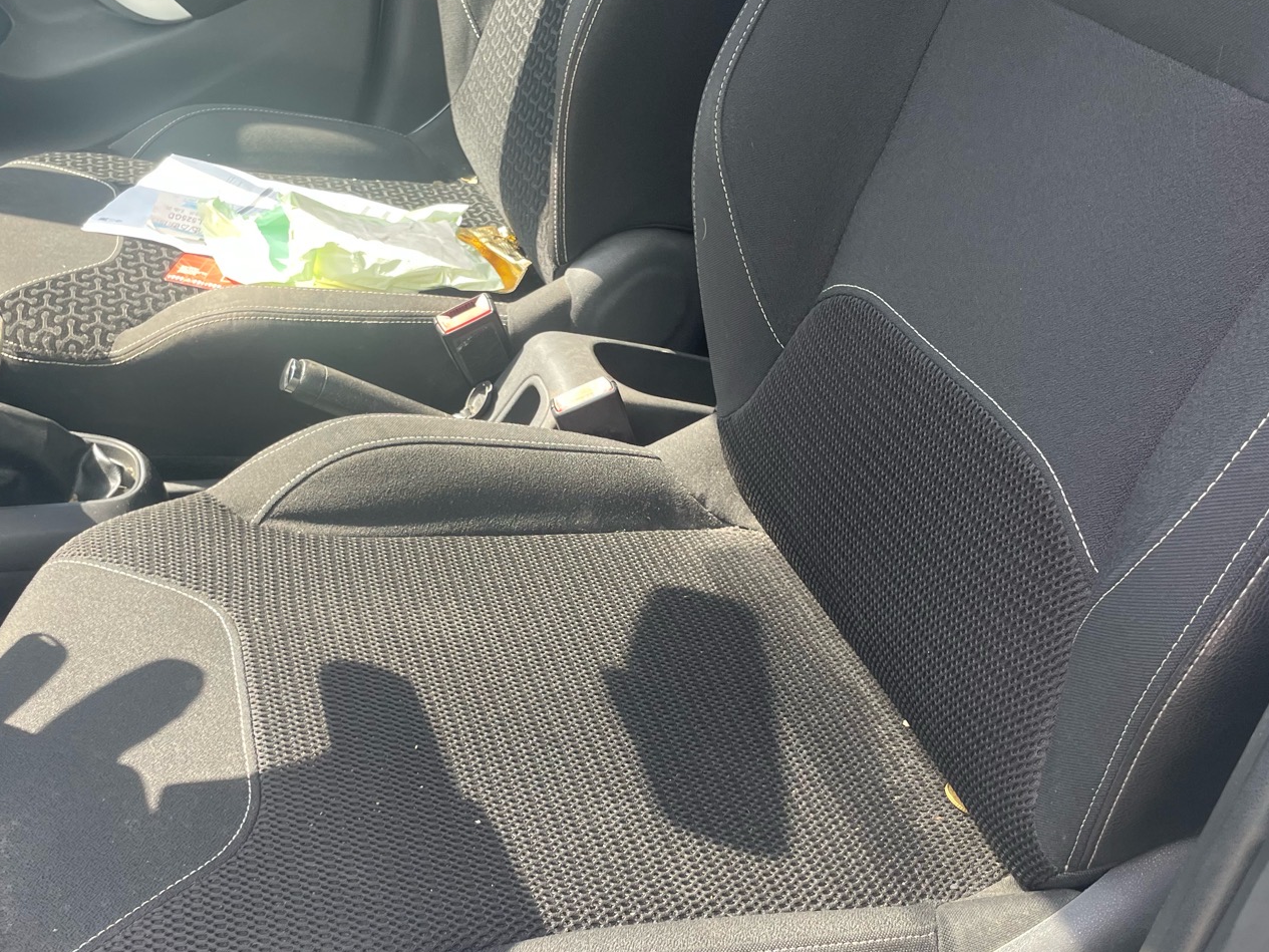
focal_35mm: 37
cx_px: 550
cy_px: 534
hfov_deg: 50.0
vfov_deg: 38.6
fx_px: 1357
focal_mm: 4.2
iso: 32
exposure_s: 1/143
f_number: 1.6
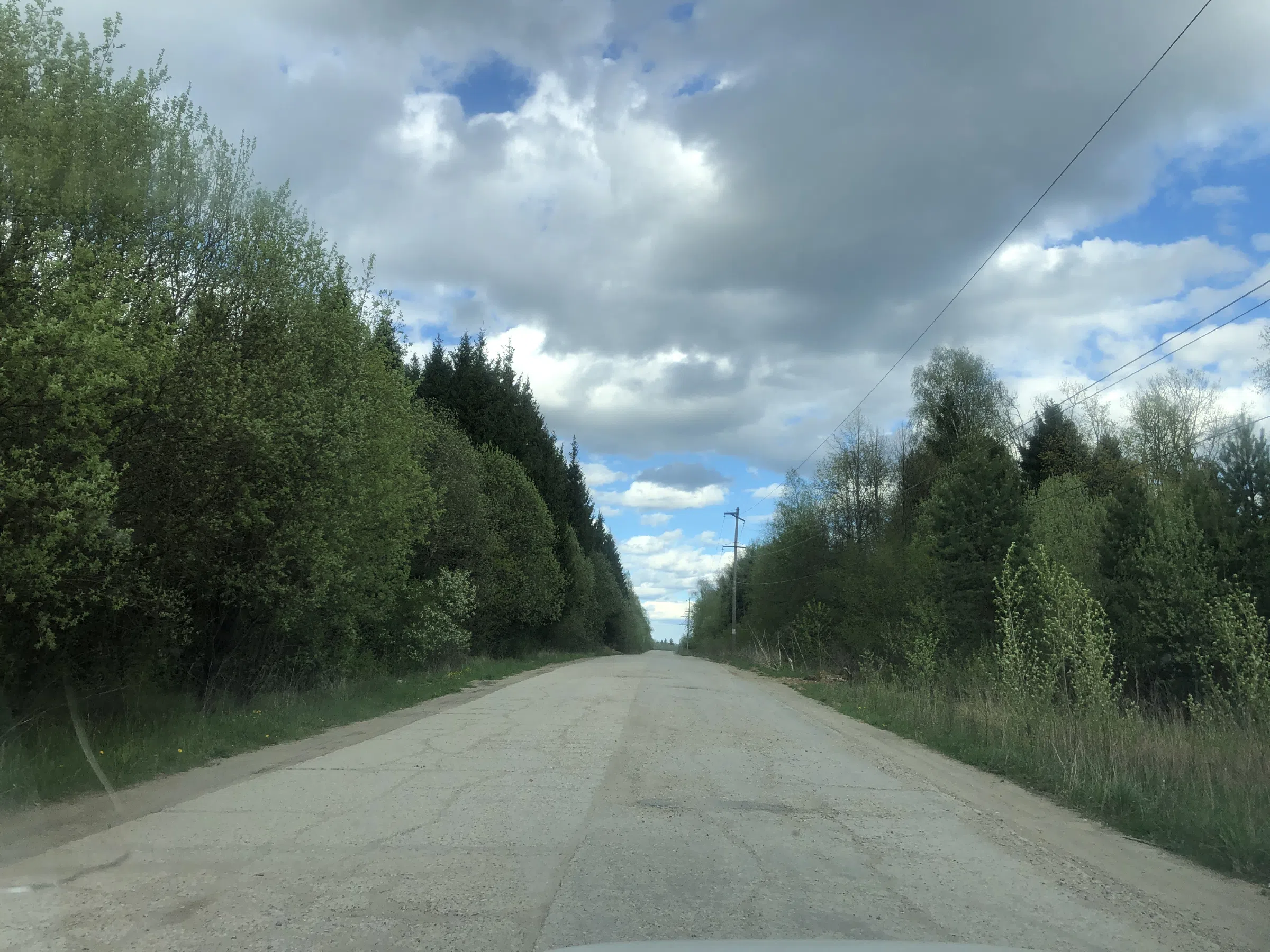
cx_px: 635
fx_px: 1027
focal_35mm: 28
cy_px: 476
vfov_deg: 49.7
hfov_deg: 63.4
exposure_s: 1/1143
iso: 20
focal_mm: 4
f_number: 1.8
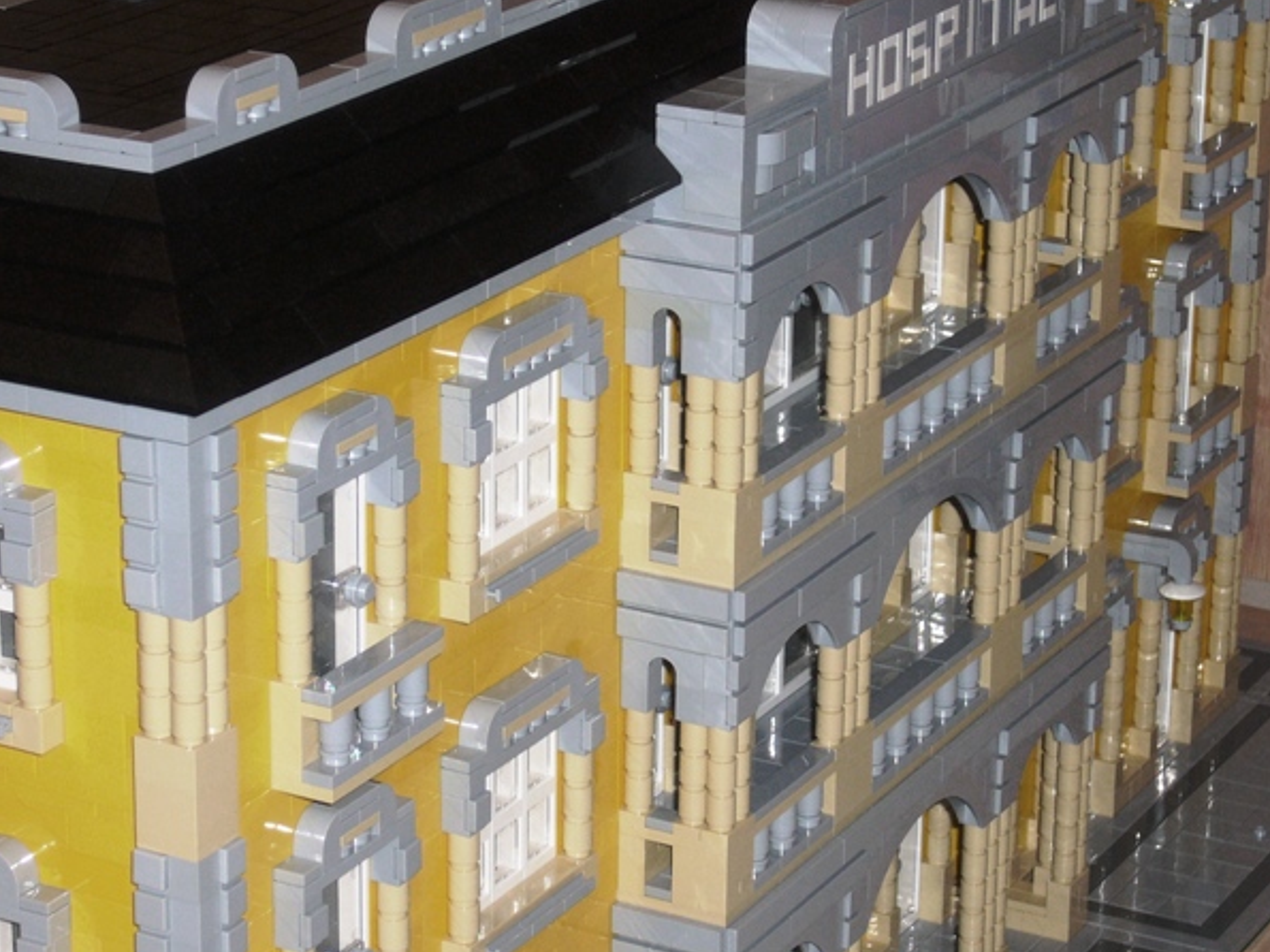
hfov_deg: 17.4
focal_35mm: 113
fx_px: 4145
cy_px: 421
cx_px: 578
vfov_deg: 13.1
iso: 100
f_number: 4.4
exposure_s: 1/30
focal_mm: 13.9
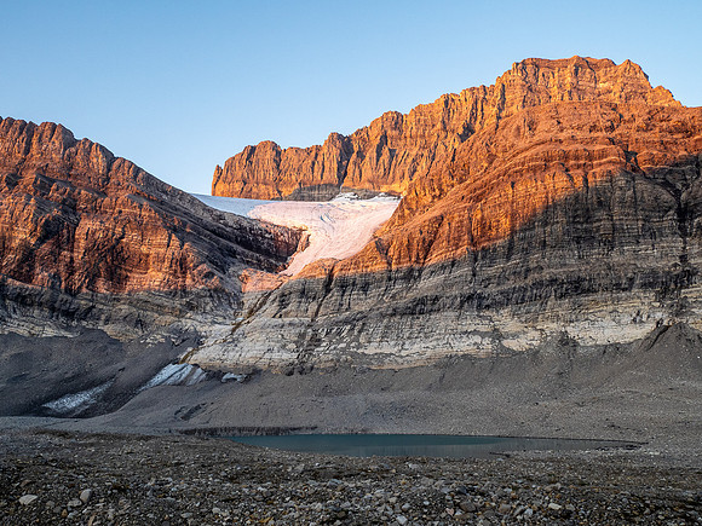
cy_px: 263
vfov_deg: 39.7
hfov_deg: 51.4
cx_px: 351
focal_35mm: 36
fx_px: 730
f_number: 8
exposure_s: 1/60
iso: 320
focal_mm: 18
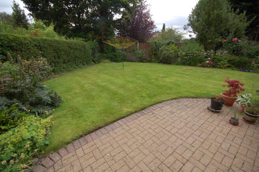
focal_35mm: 15
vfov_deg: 77.2
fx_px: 108
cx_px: 130
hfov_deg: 100.4
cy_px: 86
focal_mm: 10
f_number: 8
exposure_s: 1/250
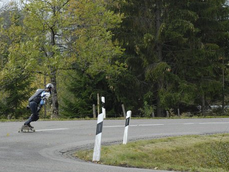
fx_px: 1039
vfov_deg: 9.5
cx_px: 106
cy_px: 99
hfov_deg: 12.6
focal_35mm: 157
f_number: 8
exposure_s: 1/160
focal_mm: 80
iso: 200
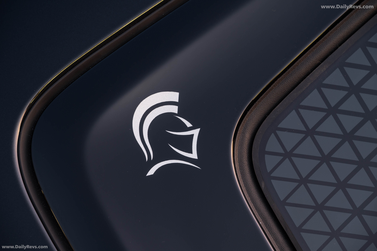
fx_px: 1256
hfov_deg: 17.1
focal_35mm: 120
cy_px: 126
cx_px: 188
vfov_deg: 11.4
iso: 400
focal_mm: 120
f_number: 8
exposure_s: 5
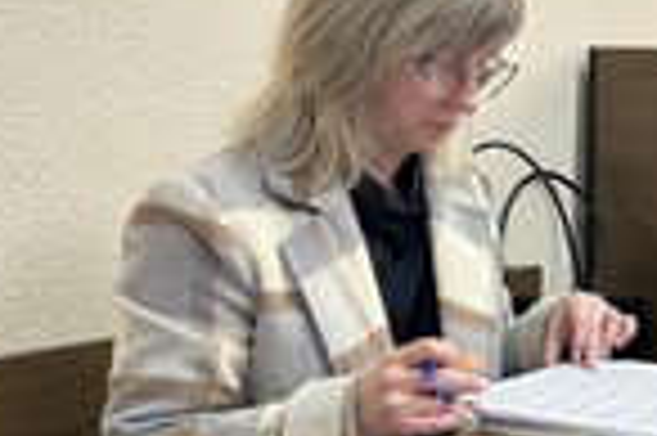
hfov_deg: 26.3
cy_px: 180
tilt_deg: -5.7
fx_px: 1349
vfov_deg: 18.4
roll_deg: -0.8
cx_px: 616
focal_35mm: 74
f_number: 1.5
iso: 80
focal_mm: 5.7
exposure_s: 1/50
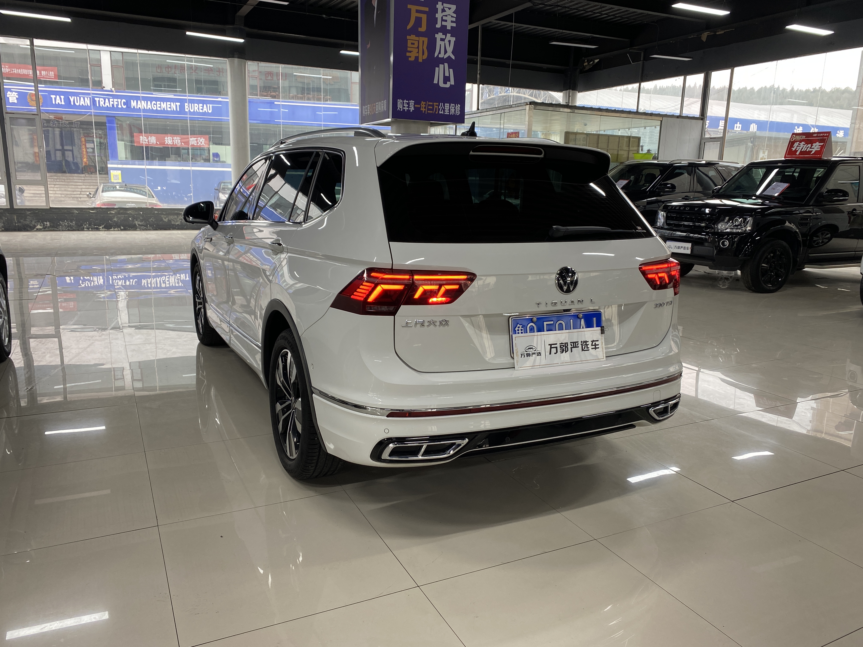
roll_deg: -1.5
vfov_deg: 53.1
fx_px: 648
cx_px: 432
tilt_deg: -14.3
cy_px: 324
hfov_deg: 67.3
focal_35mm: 26
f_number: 1.8
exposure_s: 1/83
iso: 50
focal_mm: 4.25
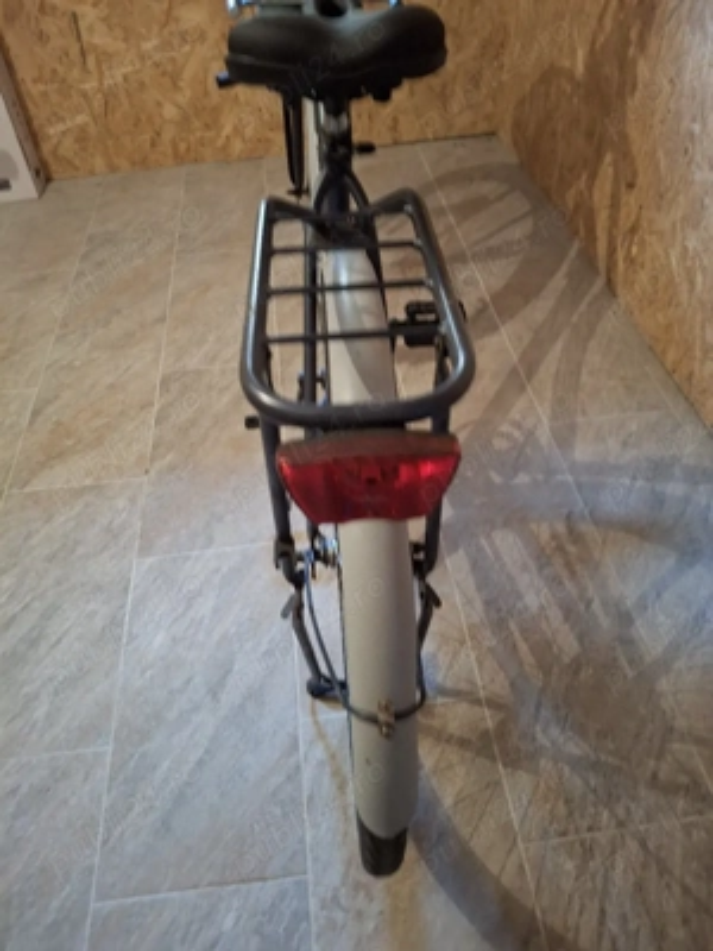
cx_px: 356
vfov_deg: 69.4
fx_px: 687
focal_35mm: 25
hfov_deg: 54.9
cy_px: 476
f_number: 1.8
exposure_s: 1/25
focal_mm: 4.69
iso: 400
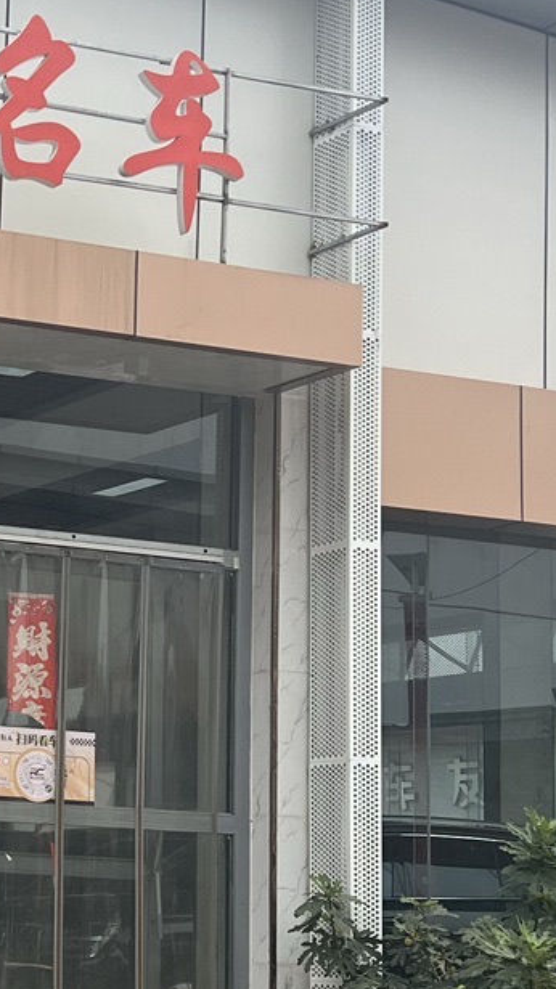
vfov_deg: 23.1
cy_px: 596
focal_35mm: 92
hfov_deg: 12.7
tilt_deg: +8.7
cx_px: -186
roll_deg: -3.1
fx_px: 2414
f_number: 1.5
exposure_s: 1/3460
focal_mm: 5.7
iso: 50
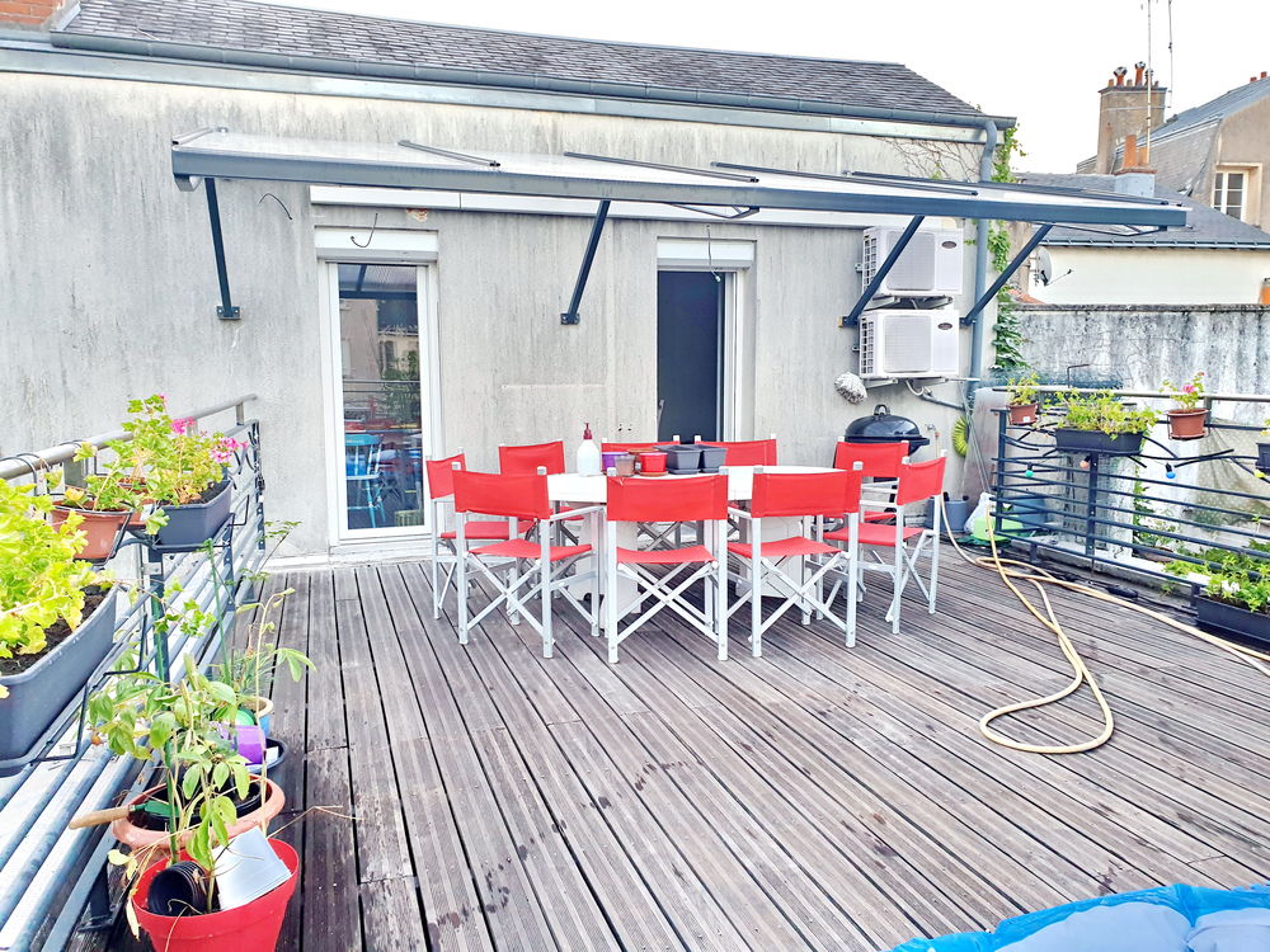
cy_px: 476
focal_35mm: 26
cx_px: 635
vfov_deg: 53.1
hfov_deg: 67.3
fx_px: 954
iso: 80
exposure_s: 1/100
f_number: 2.4
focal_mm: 4.3
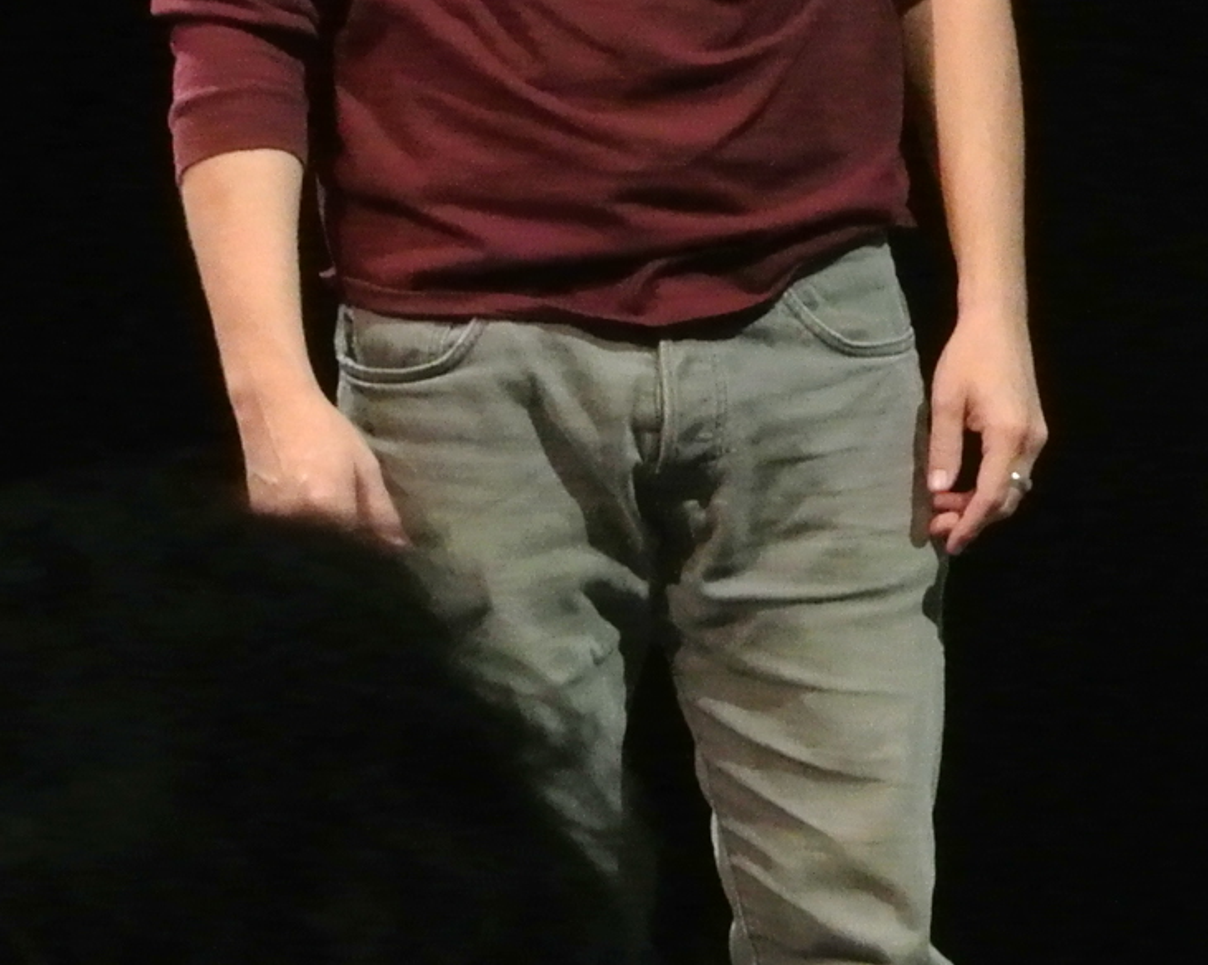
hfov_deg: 6.4
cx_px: 1520
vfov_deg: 5.1
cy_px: 279
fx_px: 10791
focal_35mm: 302
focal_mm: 30
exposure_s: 1/50
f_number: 5.6
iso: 3200
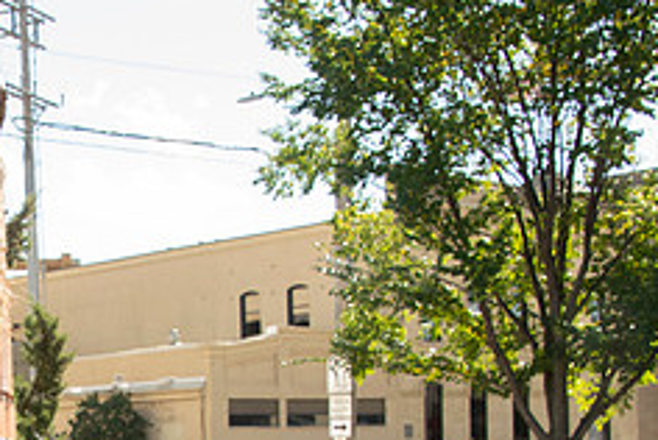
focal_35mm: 86
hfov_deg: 22.5
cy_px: 483
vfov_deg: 15.5
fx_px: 1574
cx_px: -25
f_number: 13
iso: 800
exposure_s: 1/160
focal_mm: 35
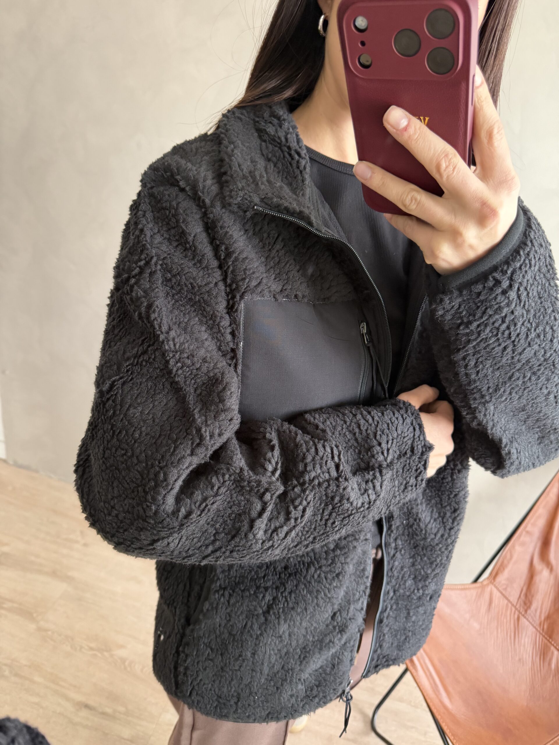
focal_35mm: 24
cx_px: 280
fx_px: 517
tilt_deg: -36.8
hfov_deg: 56.8
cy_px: 372
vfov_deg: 71.6
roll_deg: -7.1
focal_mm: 6.76
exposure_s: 1/58
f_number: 1.78
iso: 800
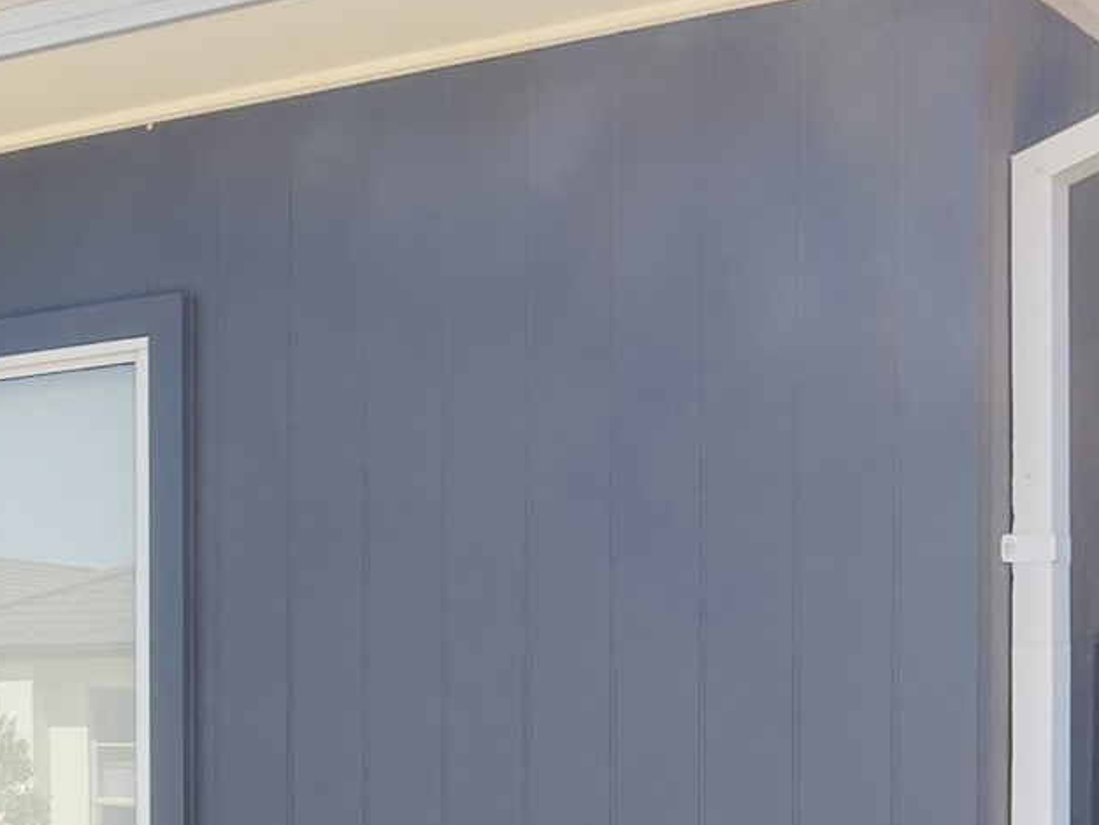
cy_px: 851
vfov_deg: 16.9
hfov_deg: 19.6
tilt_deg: -2.7
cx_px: -613
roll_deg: +1.2
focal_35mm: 85
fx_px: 2700
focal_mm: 5.7
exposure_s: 1/1183
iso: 50
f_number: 1.5
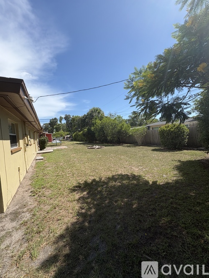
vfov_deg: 102.1
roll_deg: +4.1
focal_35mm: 14
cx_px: 104
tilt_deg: -1.2
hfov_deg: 85.7
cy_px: 139
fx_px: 113
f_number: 2.2
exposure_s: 1/1506
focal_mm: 2.22
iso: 50
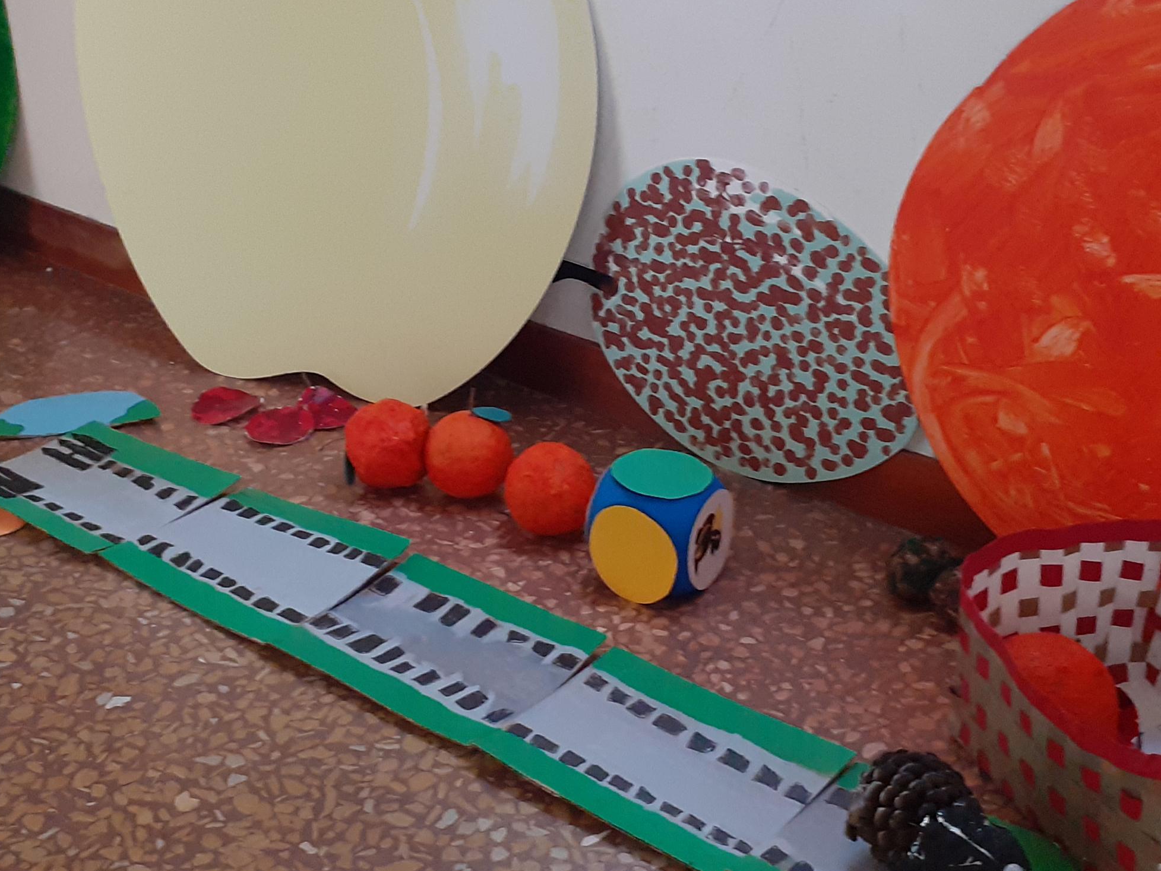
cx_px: 470
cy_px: 193
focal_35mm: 57
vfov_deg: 25.3
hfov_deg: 33.7
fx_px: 1912
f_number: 1.9
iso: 250
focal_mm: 3.6
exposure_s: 1/25
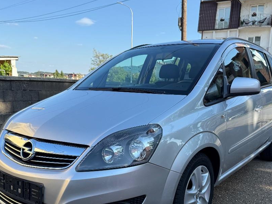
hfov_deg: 51.3
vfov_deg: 39.2
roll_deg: -1.4
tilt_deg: -9.4
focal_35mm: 36
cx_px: 132
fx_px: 283
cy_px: 135
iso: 80
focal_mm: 6.76
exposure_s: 1/1553
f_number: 1.78
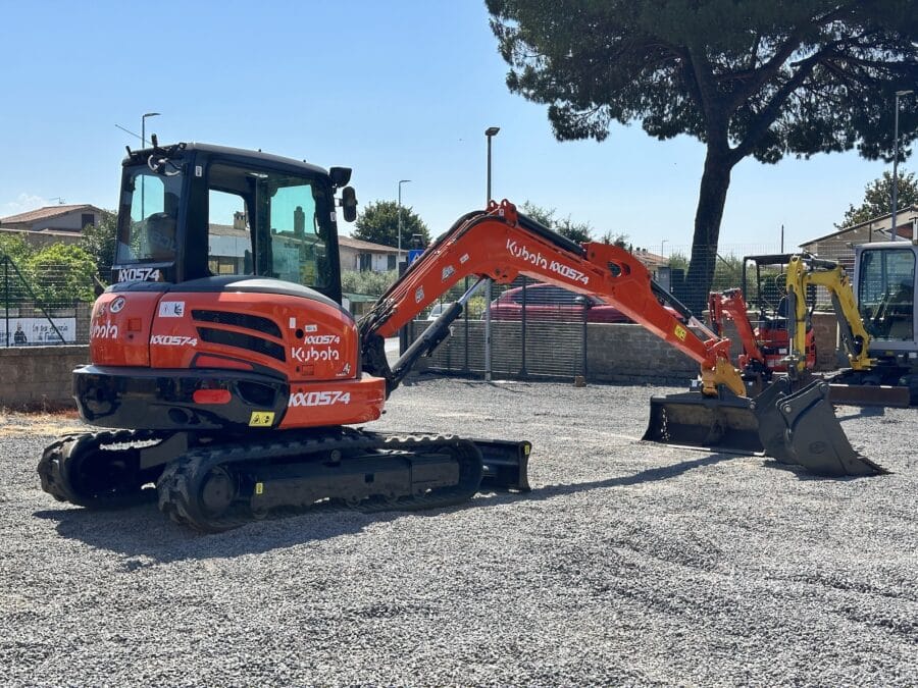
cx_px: 459
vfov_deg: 30.3
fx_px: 1273
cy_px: 344
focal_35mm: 48
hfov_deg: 39.7
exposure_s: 1/4566
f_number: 1.78
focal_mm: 6.86
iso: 64
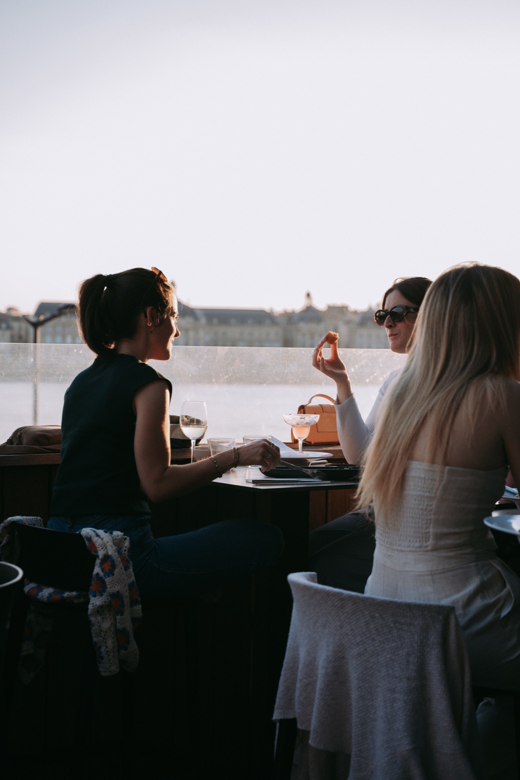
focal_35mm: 75
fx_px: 1626
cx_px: 260
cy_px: 390
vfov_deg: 27.0
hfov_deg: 18.2
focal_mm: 75
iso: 2000
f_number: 4.5
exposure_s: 1/1600
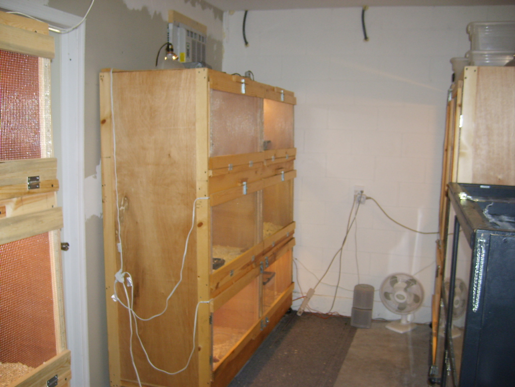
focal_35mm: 35
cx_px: 258
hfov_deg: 52.6
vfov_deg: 40.7
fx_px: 521
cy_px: 194
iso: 100
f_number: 2.8
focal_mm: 5.8
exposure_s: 1/45
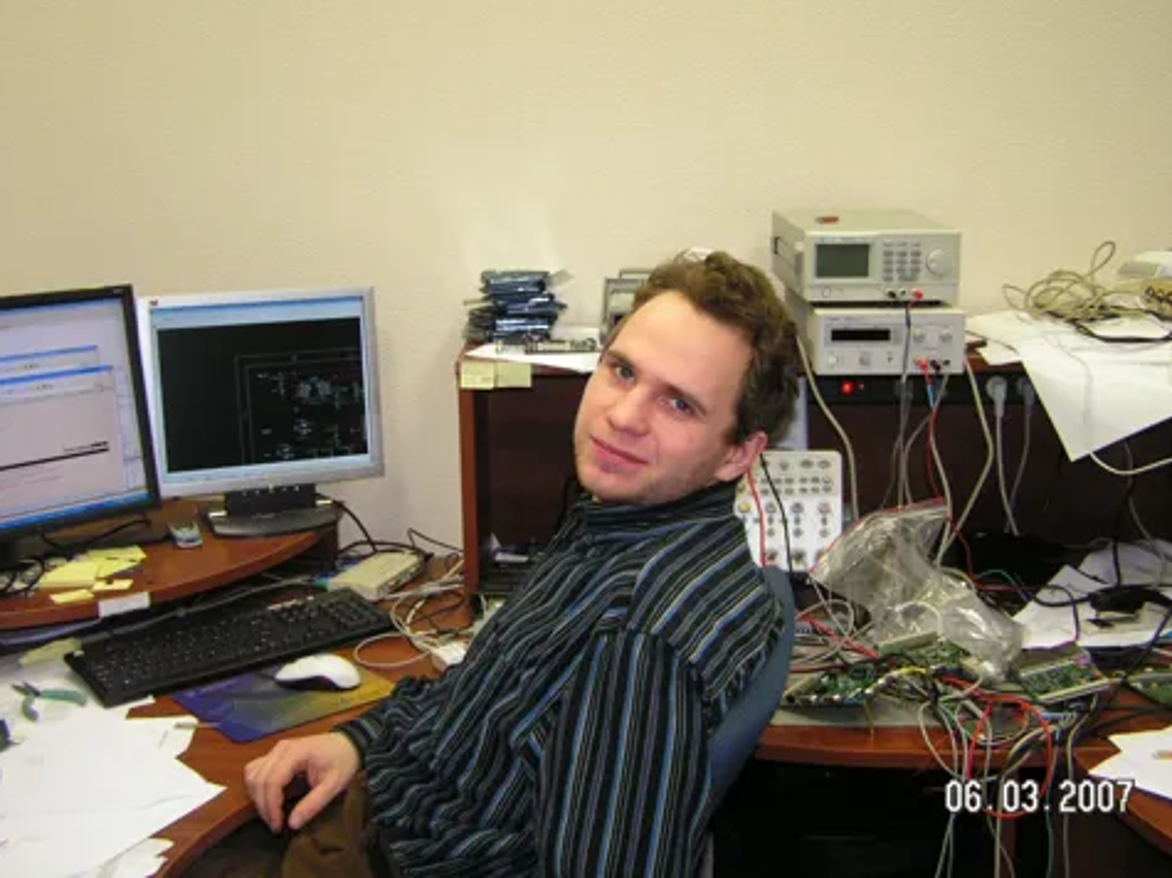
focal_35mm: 41
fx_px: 1388
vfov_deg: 35.1
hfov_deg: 45.8
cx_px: 607
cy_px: 414
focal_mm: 6.3
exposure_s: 1/40
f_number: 2.8
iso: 200
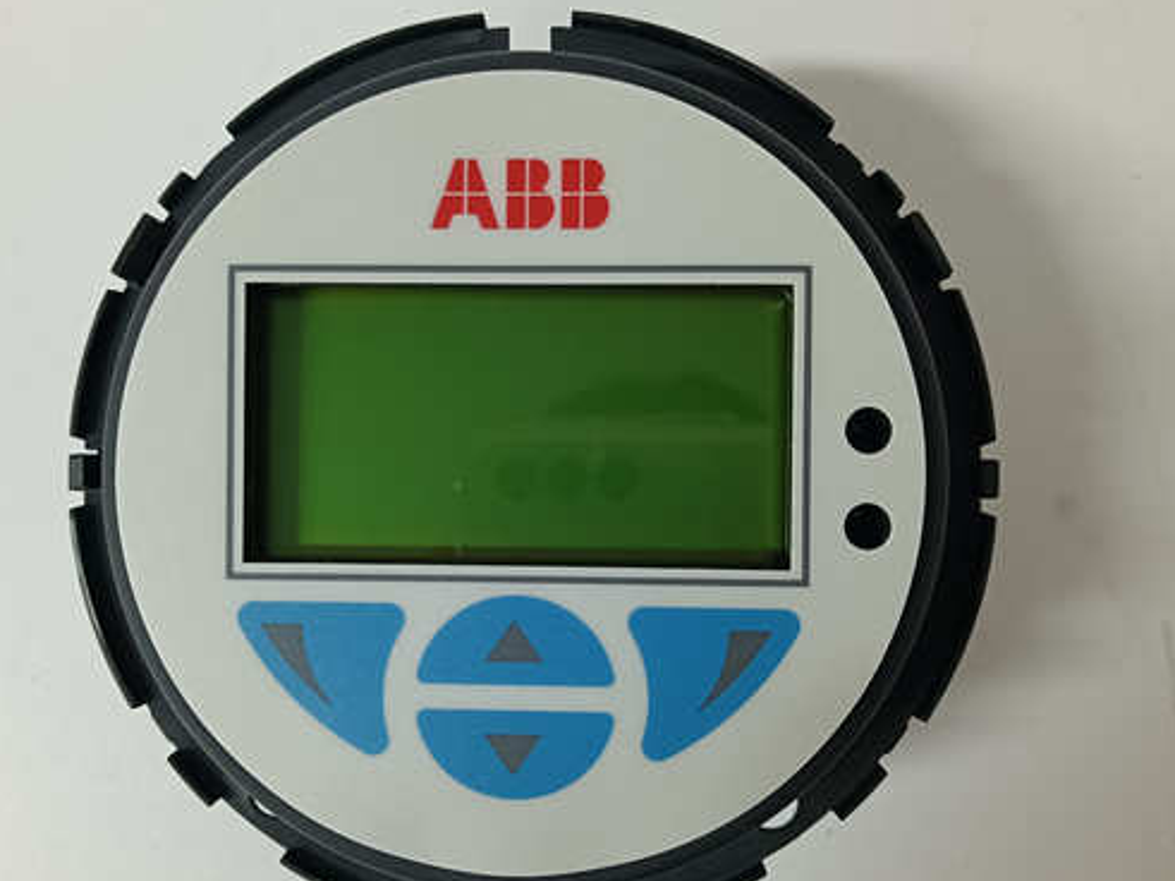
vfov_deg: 42.9
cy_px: 488
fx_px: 1120
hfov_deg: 55.2
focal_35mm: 33
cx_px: 519
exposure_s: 1/100
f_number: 1.9
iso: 1923
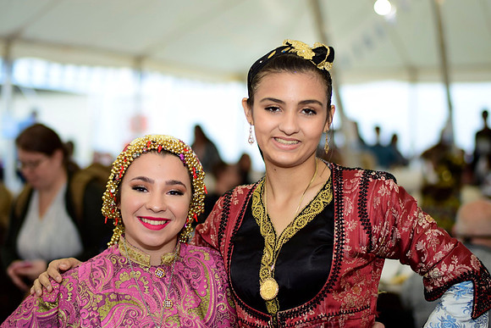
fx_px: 1023
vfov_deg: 18.2
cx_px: 246
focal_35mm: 75
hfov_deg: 27.0
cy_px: 164
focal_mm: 50
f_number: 1.4
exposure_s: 1/80
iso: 100
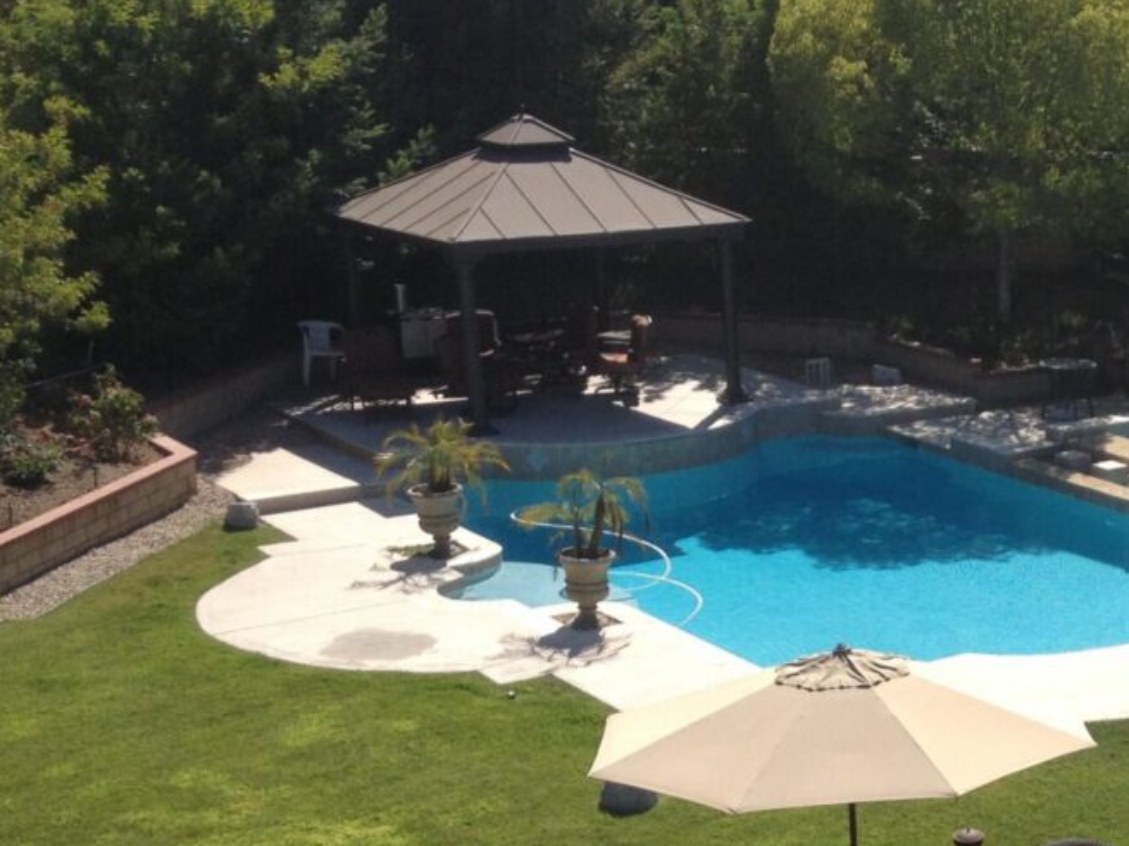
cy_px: 720
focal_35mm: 77
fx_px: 2511
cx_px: 1172
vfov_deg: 18.9
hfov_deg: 24.0
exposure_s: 1/1623
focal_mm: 4.28
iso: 64
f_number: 2.4
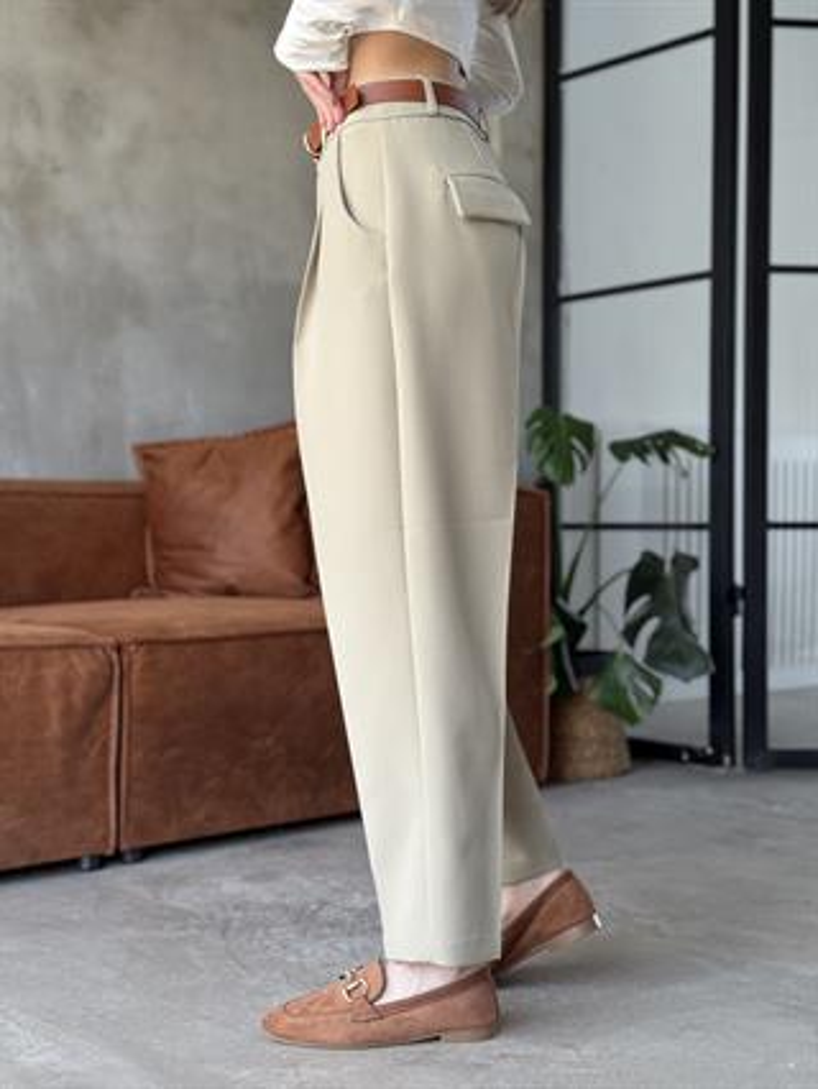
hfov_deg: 30.3
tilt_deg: -0.7
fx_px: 1511
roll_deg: -0.2
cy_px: 544
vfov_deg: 39.6
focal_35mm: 48
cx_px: 409
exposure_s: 1/68
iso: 100
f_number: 1.78
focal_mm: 6.76
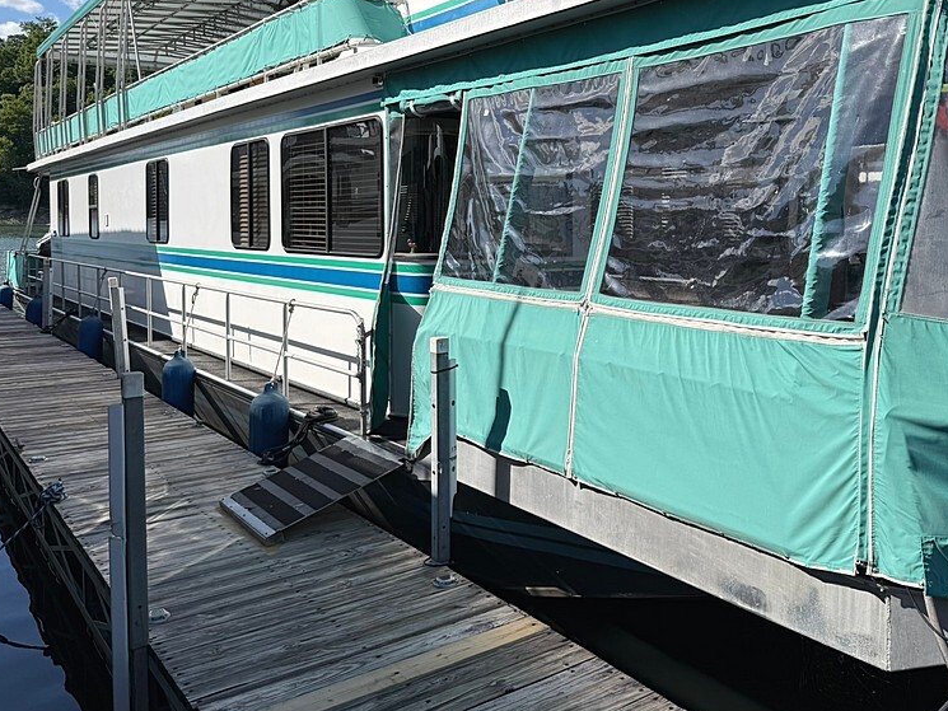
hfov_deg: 54.7
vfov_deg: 42.5
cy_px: 252
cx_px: 597
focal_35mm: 33
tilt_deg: -2.3
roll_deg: -0.8
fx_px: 904
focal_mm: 6.76
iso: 80
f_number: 1.78
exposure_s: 1/5714
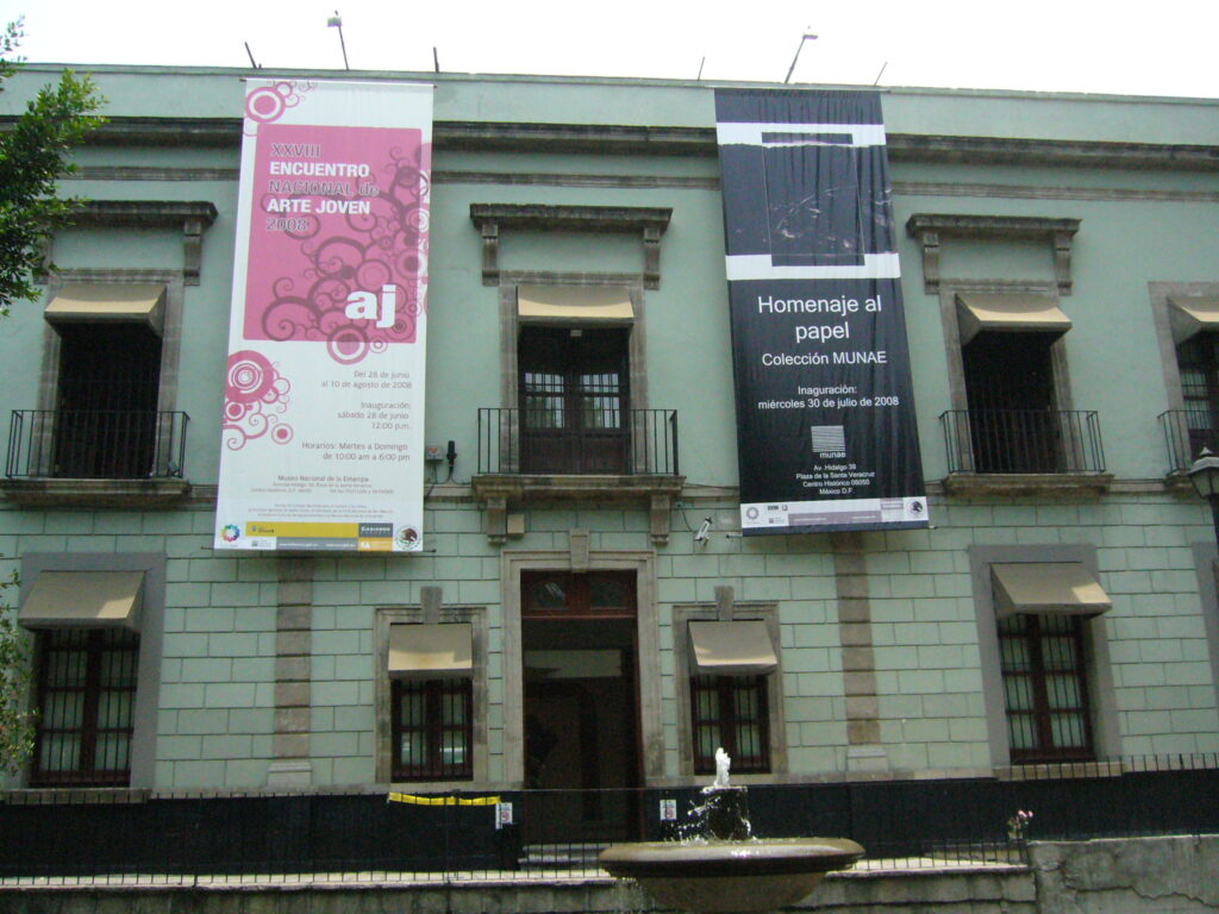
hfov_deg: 52.6
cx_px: 610
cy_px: 457
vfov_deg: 40.7
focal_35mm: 35
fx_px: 1233
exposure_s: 1/800
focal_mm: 5.8
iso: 400
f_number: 5.6
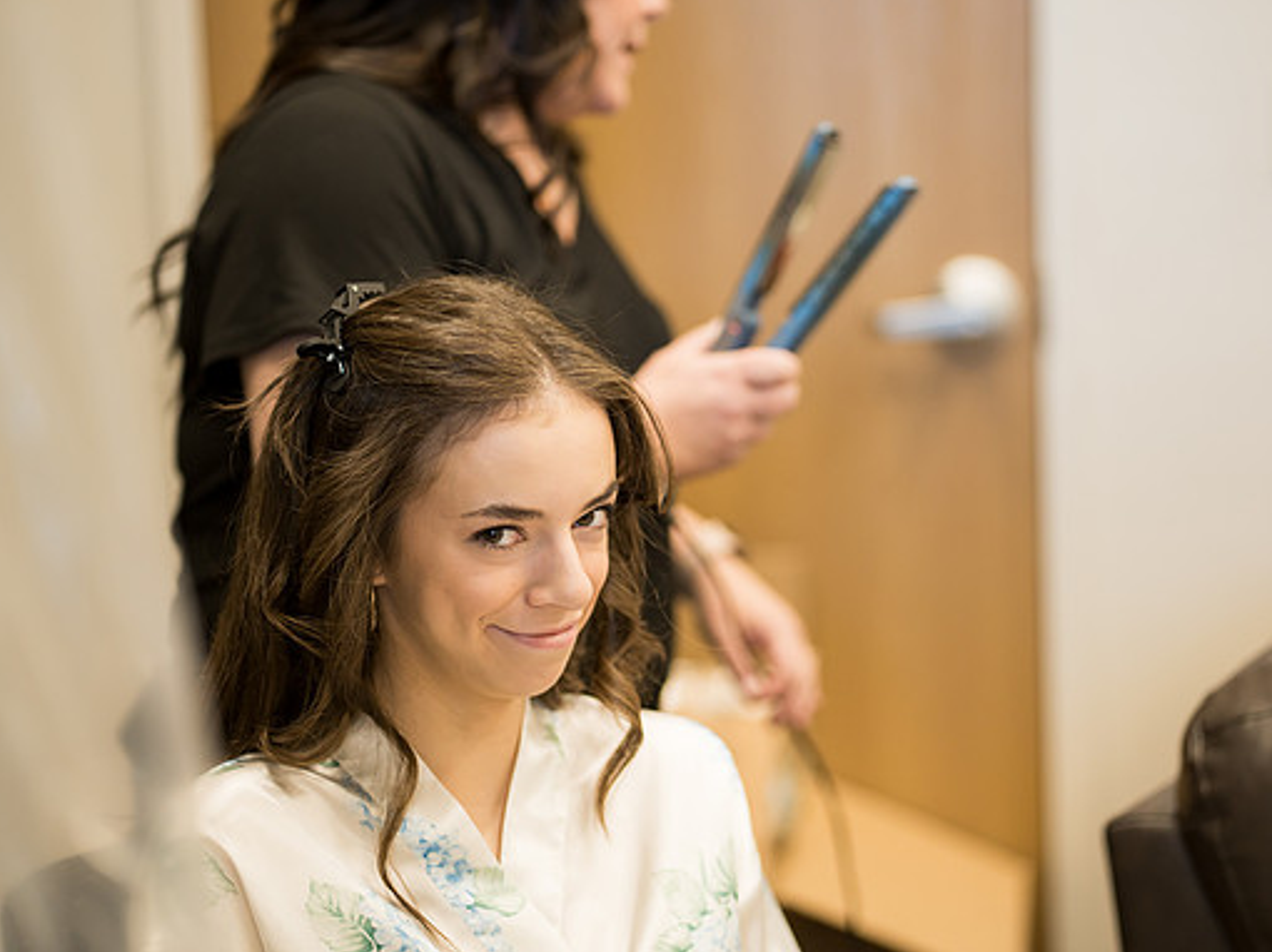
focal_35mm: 93
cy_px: 477
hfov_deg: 21.1
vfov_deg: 15.9
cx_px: 703
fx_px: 3416
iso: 640
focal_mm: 85
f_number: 1.8
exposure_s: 1/250
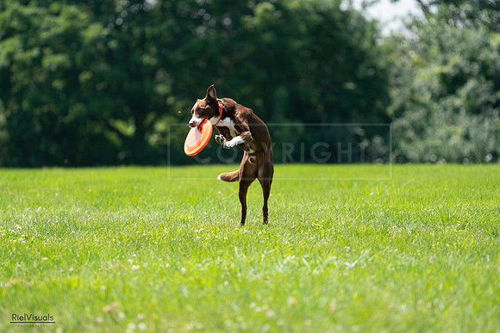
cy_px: 166
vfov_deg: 4.1
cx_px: 250
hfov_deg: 6.2
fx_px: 4654
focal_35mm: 335
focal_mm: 335
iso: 1250
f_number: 6.3
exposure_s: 1/3200
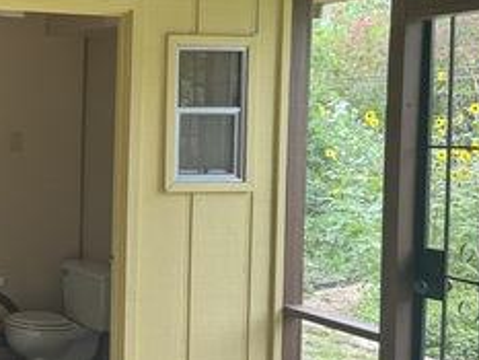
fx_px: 914
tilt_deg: -3.6
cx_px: -88
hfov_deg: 26.3
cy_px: 158
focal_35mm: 66
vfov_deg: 22.3
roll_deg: -1.8
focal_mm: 6.76
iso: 80
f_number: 1.78
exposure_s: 1/121
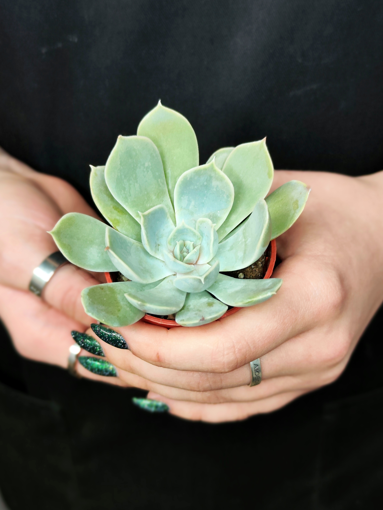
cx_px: 192
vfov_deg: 73.9
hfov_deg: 58.9
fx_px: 339
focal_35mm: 23
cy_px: 255
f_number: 1.69
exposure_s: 1/50
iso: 873
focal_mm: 7.01
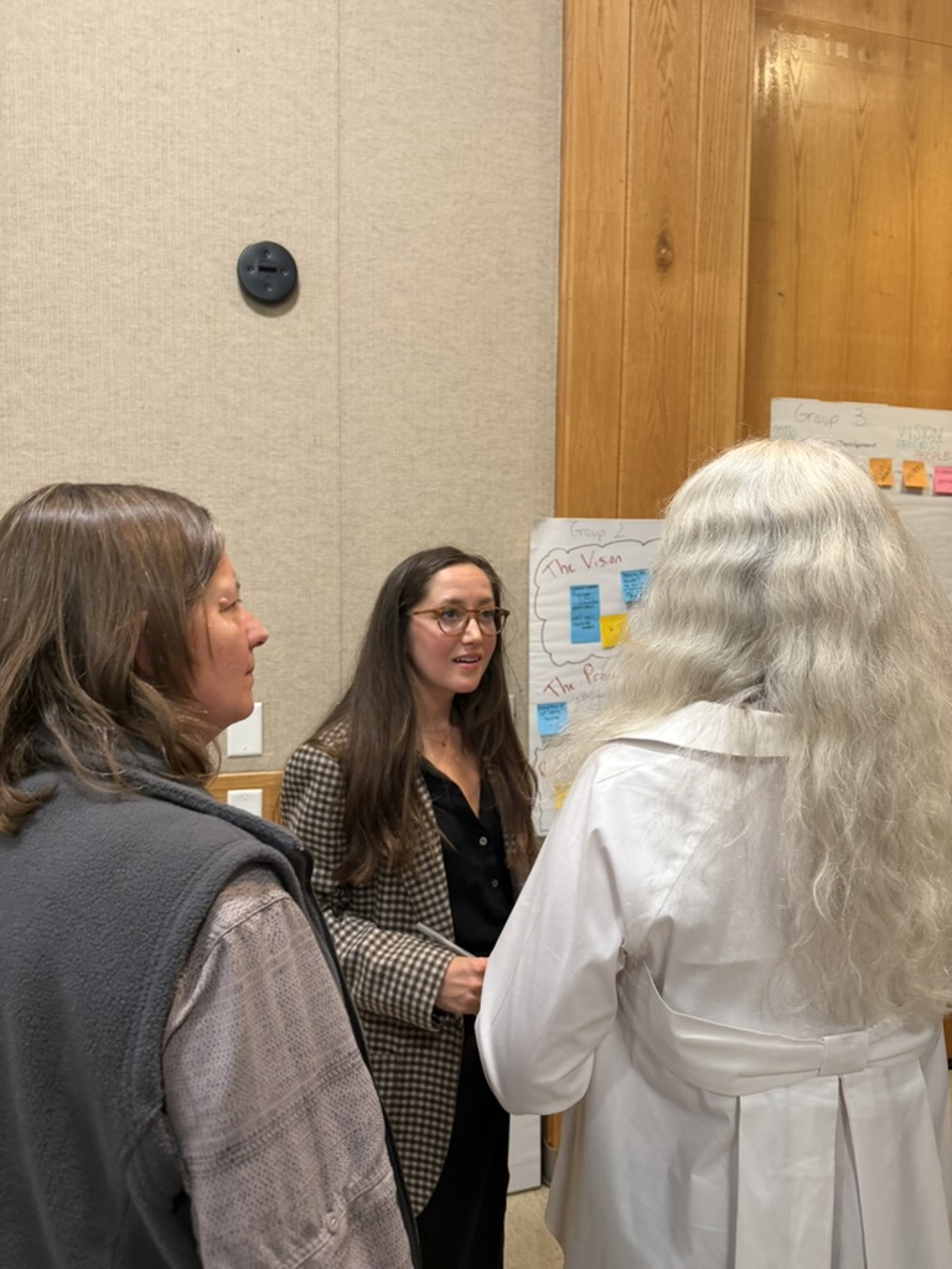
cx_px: 476
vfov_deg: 71.6
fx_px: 880
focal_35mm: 24
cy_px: 634
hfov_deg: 56.8
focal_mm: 6.76
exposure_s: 1/60
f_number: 1.78
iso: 200
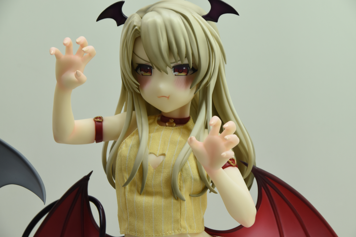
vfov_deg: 8.7
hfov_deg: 13.0
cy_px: 118
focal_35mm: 158
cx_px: 178
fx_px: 1557
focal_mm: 105
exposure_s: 1/125
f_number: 11
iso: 500
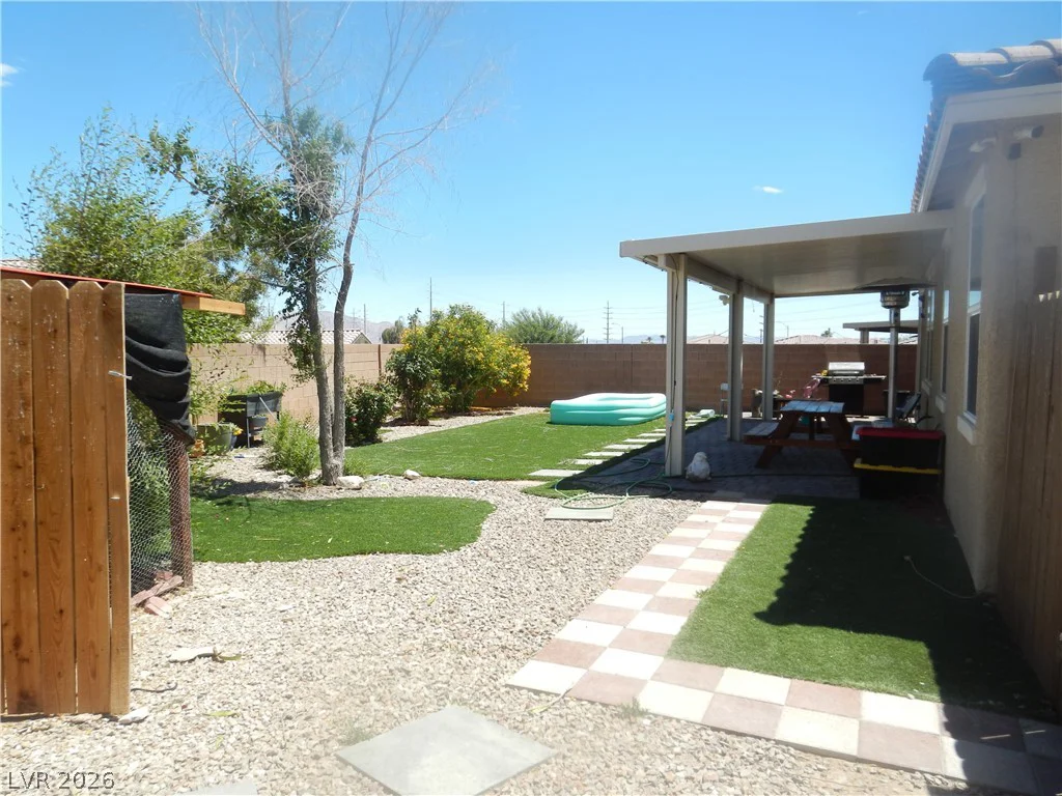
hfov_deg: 69.4
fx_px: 767
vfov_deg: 54.9
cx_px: 531
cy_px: 398
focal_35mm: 25
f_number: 3.2
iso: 125
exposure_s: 1/1000
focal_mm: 4.5
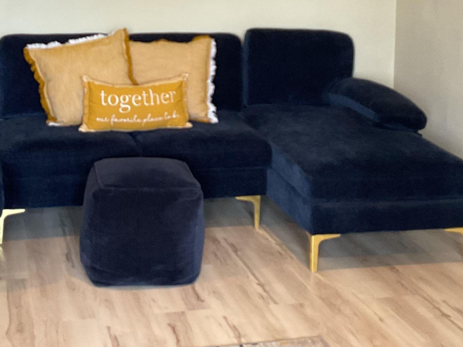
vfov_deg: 21.2
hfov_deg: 28.8
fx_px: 896
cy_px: 2
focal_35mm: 67
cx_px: 160
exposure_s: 1/60
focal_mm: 3
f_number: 1.8
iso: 125
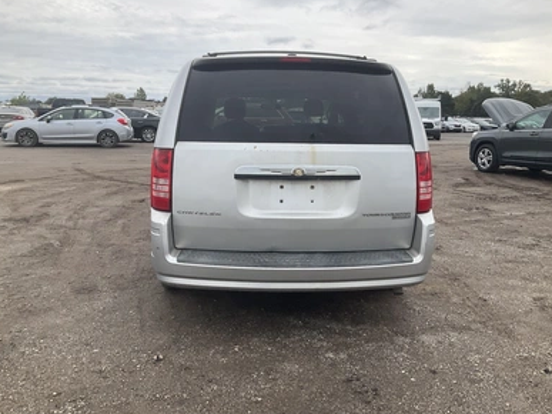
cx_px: 277
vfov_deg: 46.8
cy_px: 204
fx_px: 478
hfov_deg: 60.0
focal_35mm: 30
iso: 25
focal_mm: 3
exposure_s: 1/1412
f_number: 1.8
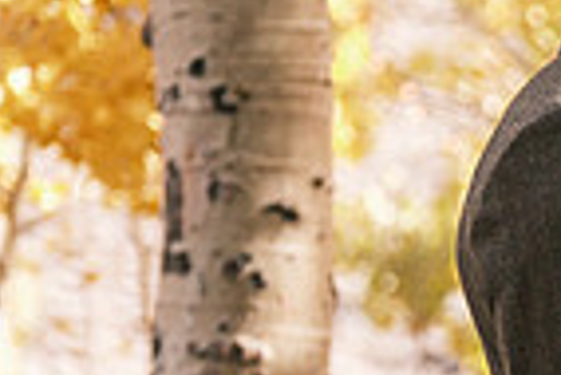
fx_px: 8002
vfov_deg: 2.7
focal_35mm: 513
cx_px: 1035
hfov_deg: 4.0
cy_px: 448
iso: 400
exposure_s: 1/500
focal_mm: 83.8
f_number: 3.2
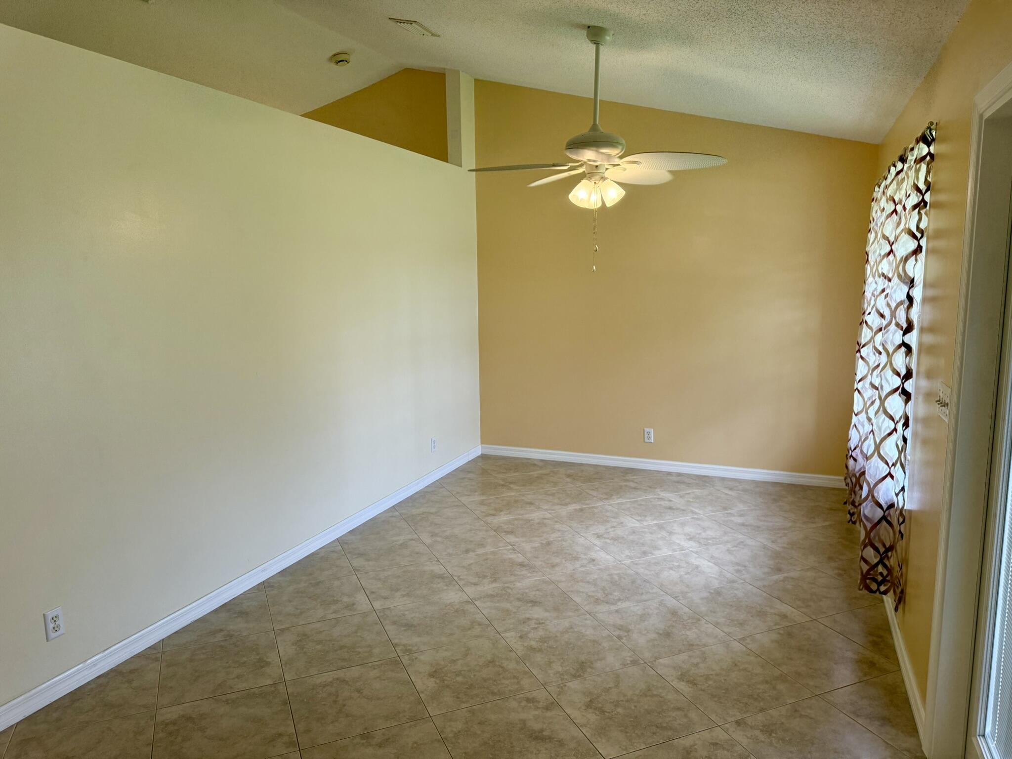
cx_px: 506
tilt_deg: -8.3
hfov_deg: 71.6
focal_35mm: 24
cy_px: 380
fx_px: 702
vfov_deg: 56.8
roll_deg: +0.3
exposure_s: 1/189
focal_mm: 6.76
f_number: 1.78
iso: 200
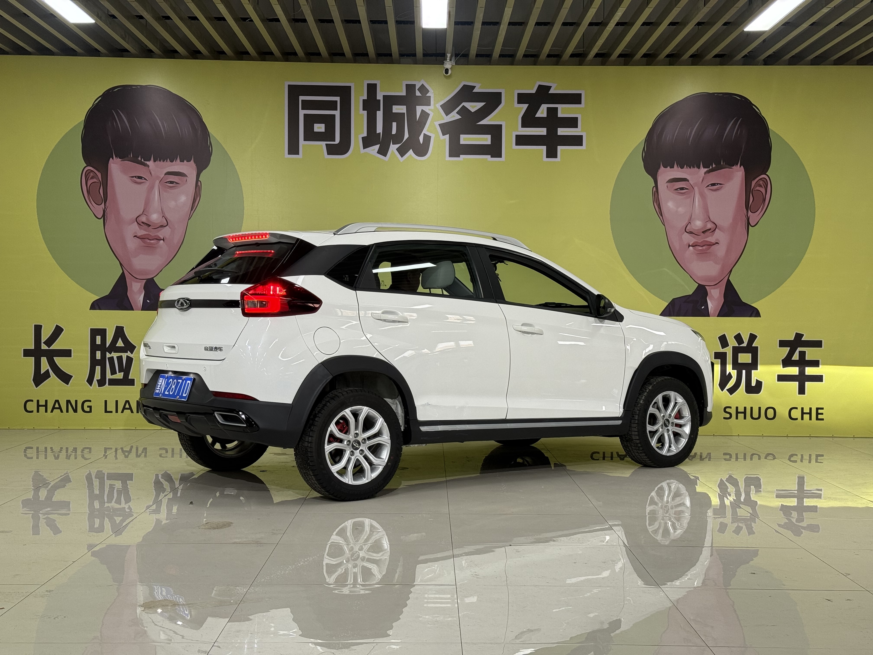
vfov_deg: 30.3
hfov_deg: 39.7
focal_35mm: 48
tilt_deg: -1.0
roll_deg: -0.5
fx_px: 1211
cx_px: 436
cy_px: 328
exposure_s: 1/100
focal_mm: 6.76
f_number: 1.78
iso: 64
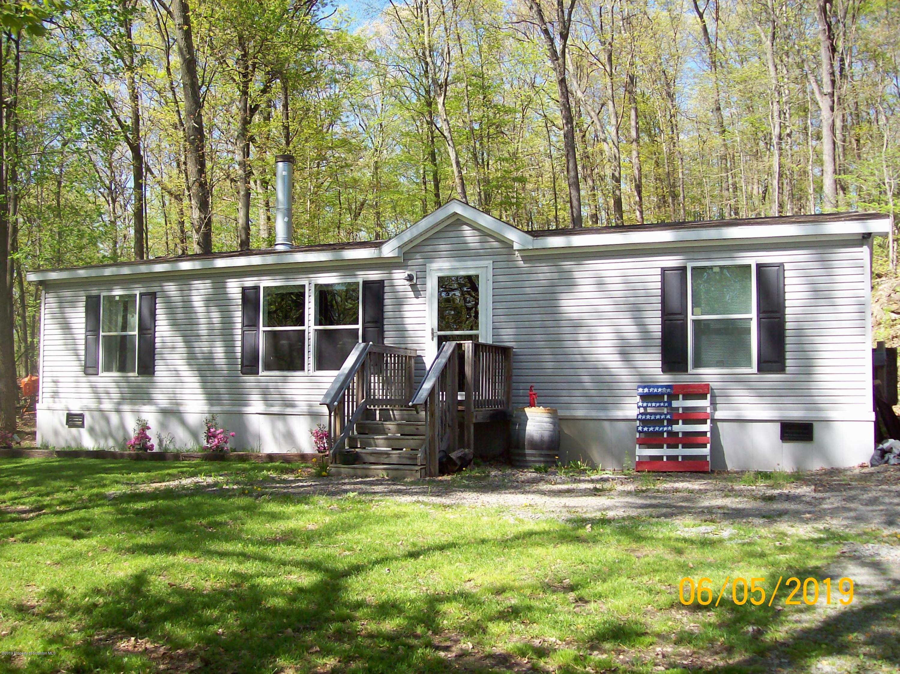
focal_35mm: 36
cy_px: 337
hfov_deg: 51.4
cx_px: 450
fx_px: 936
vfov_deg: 39.6
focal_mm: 6
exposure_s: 1/563
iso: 80
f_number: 2.7
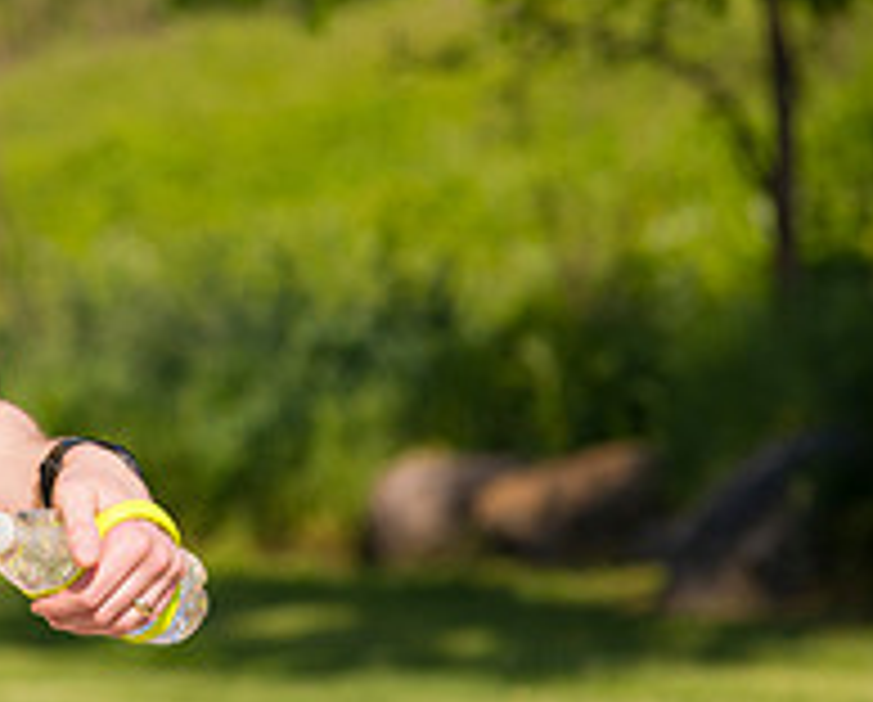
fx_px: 9786
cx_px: -396
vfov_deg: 4.1
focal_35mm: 378
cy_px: 394
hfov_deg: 5.1
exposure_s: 1/2000
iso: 400
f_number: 5.6
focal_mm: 135
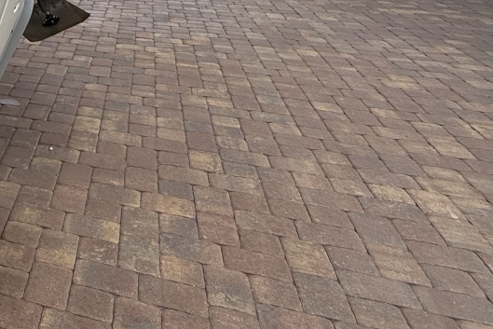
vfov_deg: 26.7
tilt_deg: -4.1
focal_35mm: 44
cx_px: -95
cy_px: -76
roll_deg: +1.6
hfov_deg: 35.3
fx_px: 603
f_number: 2.2
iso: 50
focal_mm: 2.22
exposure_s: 1/3891
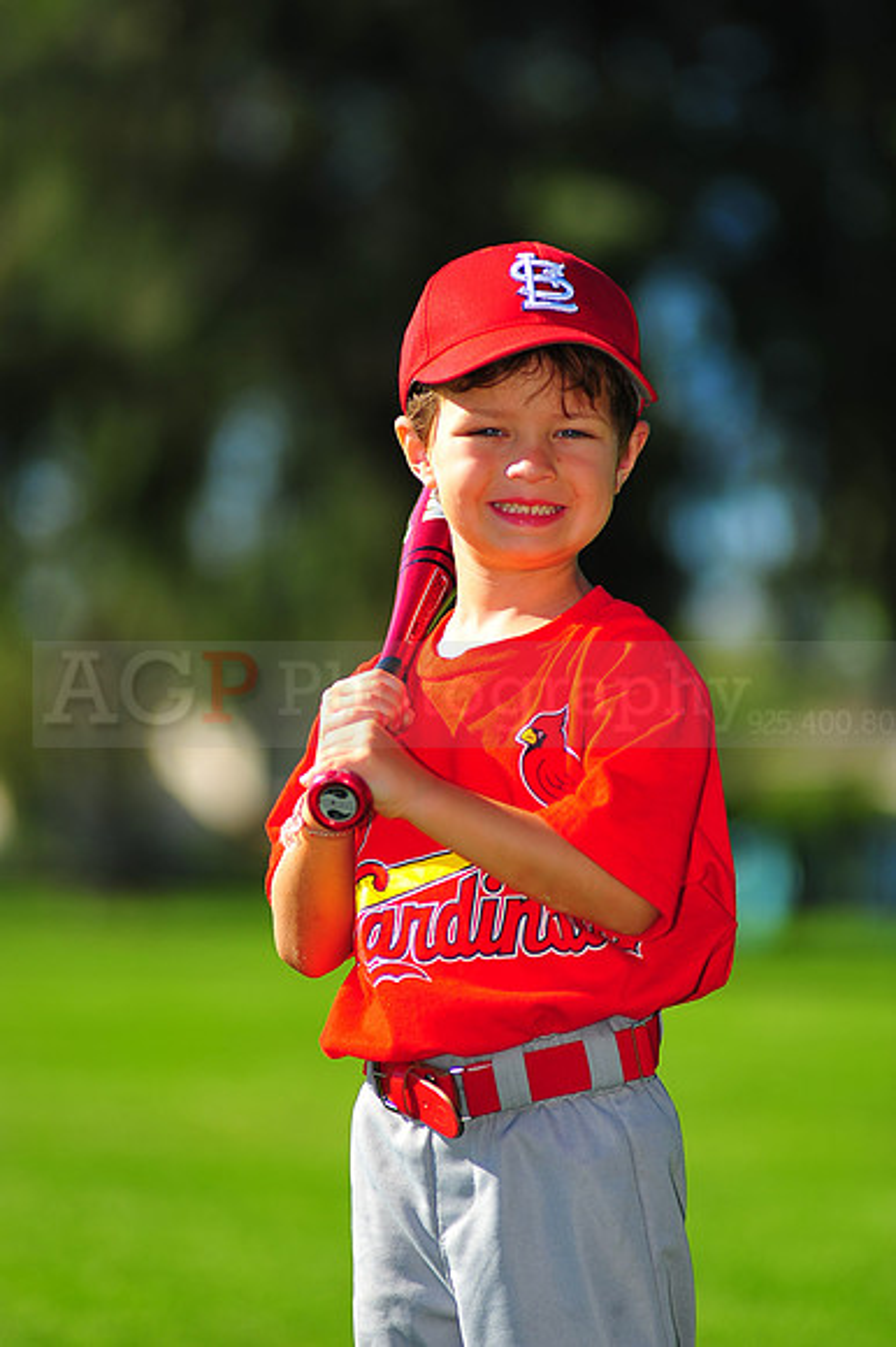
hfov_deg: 7.6
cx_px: 448
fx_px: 6728
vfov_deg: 11.4
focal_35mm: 180
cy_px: 674
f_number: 3.5
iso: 200
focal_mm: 180
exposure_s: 1/1600
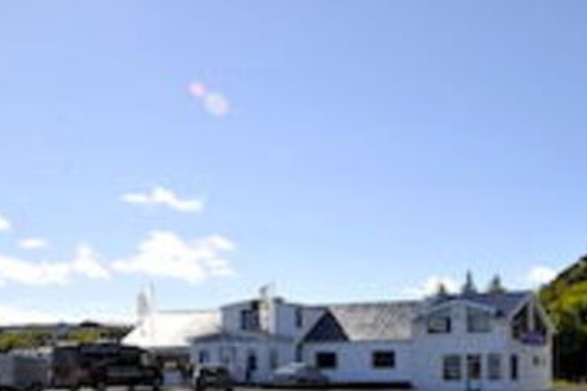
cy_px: 346
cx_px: 530
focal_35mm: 47
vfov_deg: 27.7
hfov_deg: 38.9
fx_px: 766
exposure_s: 1/640
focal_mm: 16
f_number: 13
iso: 640
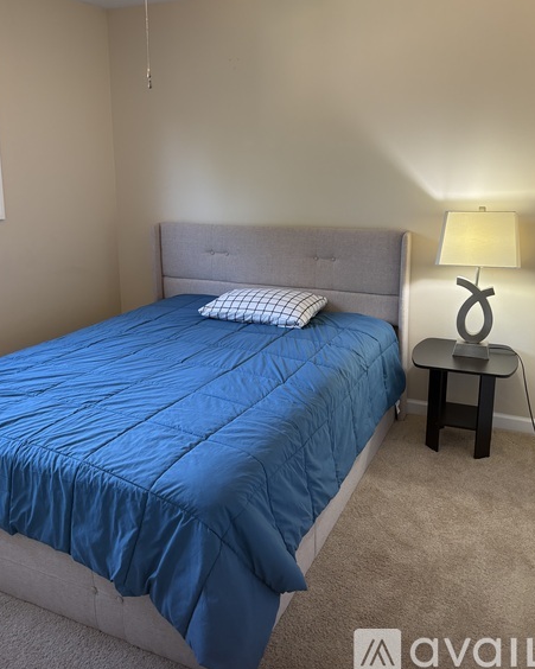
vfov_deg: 58.5
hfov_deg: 48.5
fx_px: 594
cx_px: 249
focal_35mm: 30
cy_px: 281
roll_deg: +1.7
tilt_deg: -12.5
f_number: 1.6
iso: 125
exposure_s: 1/60
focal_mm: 5.96
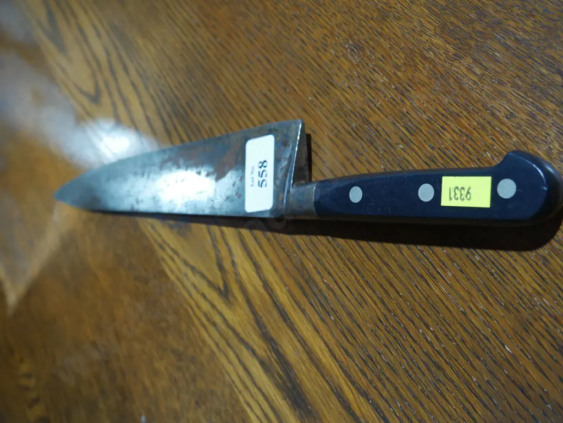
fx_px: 651
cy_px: 212
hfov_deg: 46.8
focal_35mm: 40
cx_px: 282
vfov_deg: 36.0
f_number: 4.4
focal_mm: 20
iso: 800
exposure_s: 1/60
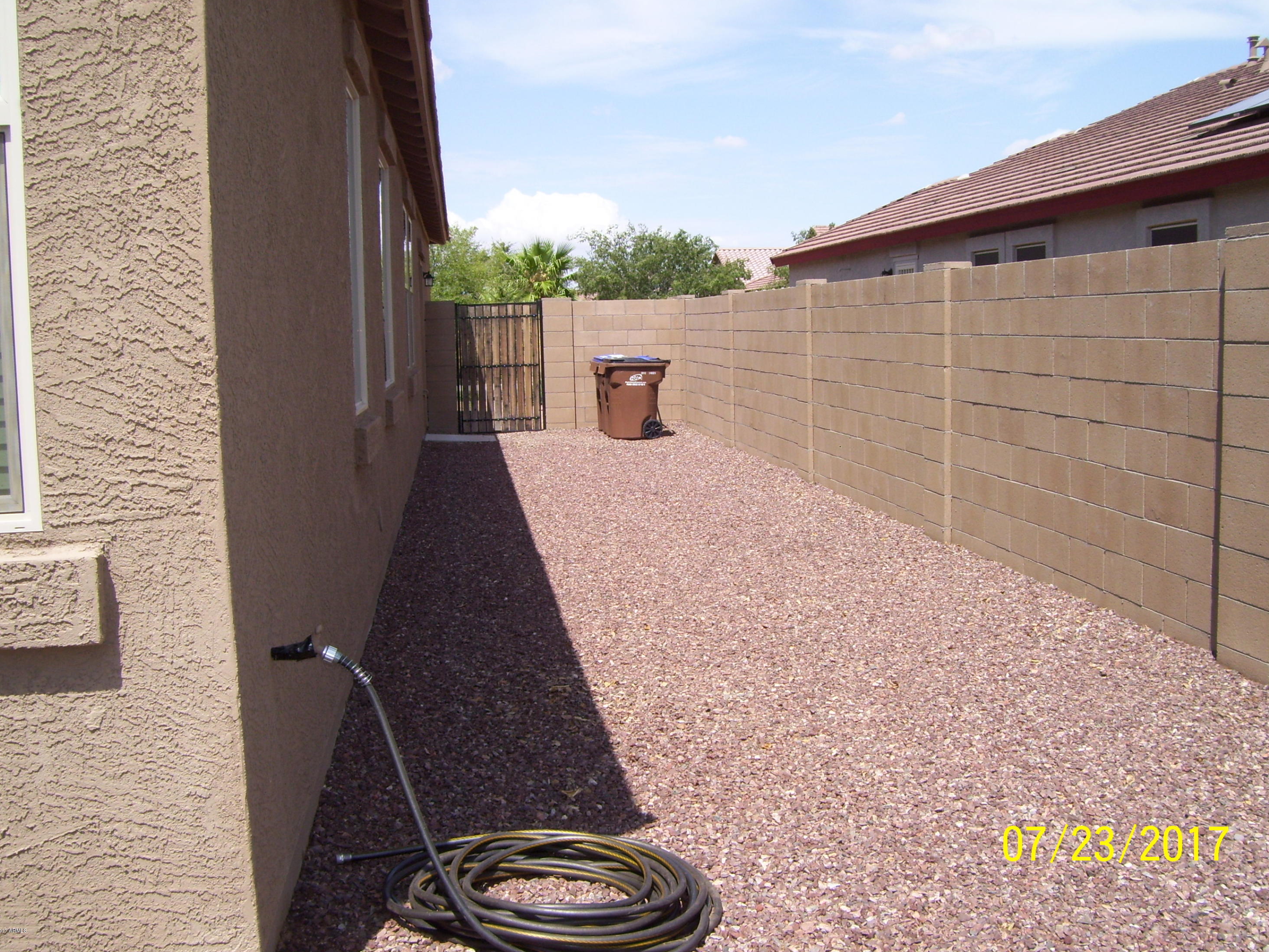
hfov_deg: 50.1
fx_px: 1356
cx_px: 644
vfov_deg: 38.7
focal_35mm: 37
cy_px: 471
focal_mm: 6
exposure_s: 1/500
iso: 80
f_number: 4.8
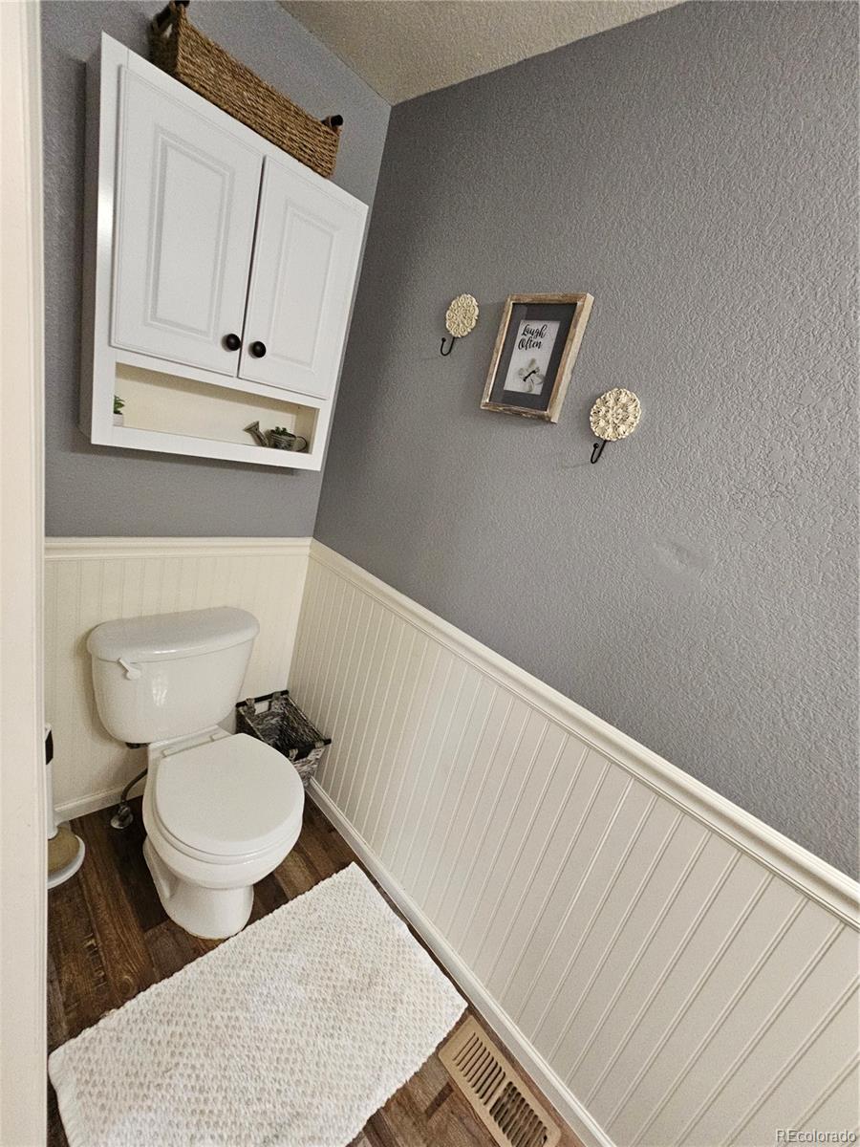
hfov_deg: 89.9
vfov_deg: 106.2
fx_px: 431
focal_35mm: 13
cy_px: 574
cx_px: 430
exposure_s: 1/77.4
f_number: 2.2
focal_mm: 2.2
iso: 400
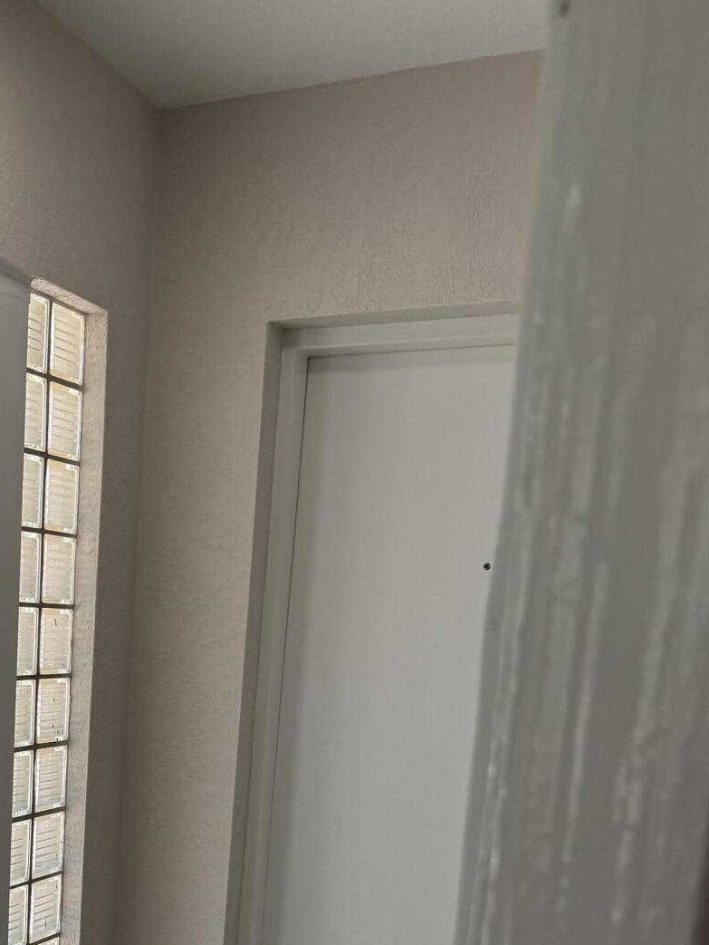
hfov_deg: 29.8
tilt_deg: -10.1
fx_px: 1255
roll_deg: -1.3
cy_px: 892
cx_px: 37
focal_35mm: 46
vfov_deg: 37.8
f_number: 1.78
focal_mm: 6.76
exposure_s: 1/796
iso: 80
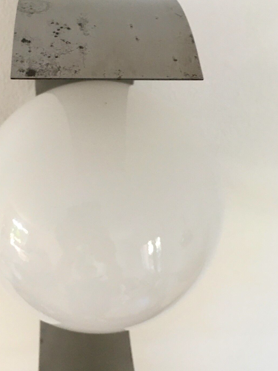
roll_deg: +0.3
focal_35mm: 42
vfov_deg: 44.8
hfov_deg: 34.1
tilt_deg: -37.5
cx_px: 95
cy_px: 184
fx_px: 450
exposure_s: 1/33
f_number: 2.2
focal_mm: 4.15
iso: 125
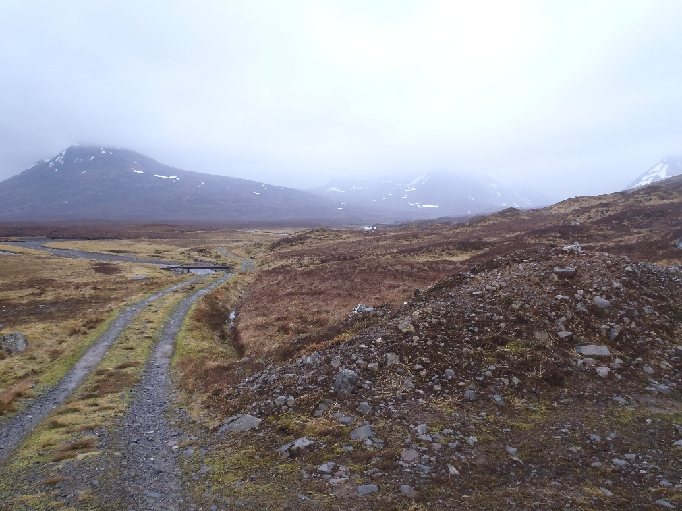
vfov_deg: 48.2
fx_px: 571
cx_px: 345
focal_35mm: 29
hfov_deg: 61.7
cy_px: 261
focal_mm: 5
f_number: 3.5
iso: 100
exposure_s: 1/50
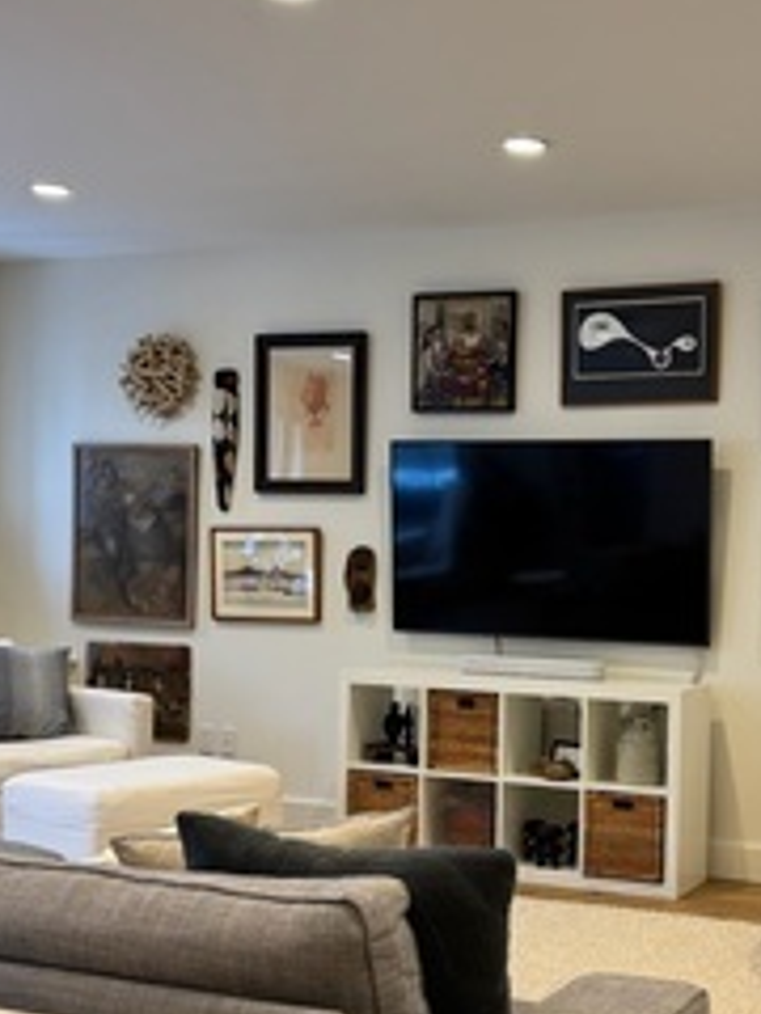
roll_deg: -0.8
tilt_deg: -1.6
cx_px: 556
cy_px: 608
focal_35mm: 50
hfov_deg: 28.7
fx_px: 1466
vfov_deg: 38.0
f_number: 1.78
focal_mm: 6.76
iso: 125
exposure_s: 1/60
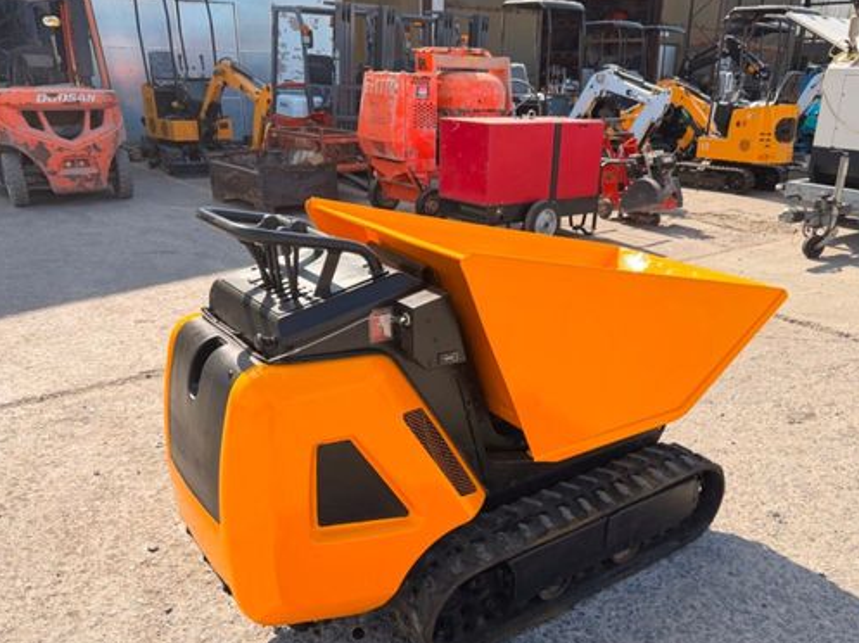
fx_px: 719
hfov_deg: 61.5
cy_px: 380
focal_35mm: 29
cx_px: 482
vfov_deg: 47.9
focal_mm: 6.76
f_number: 1.78
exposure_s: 1/2000
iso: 100
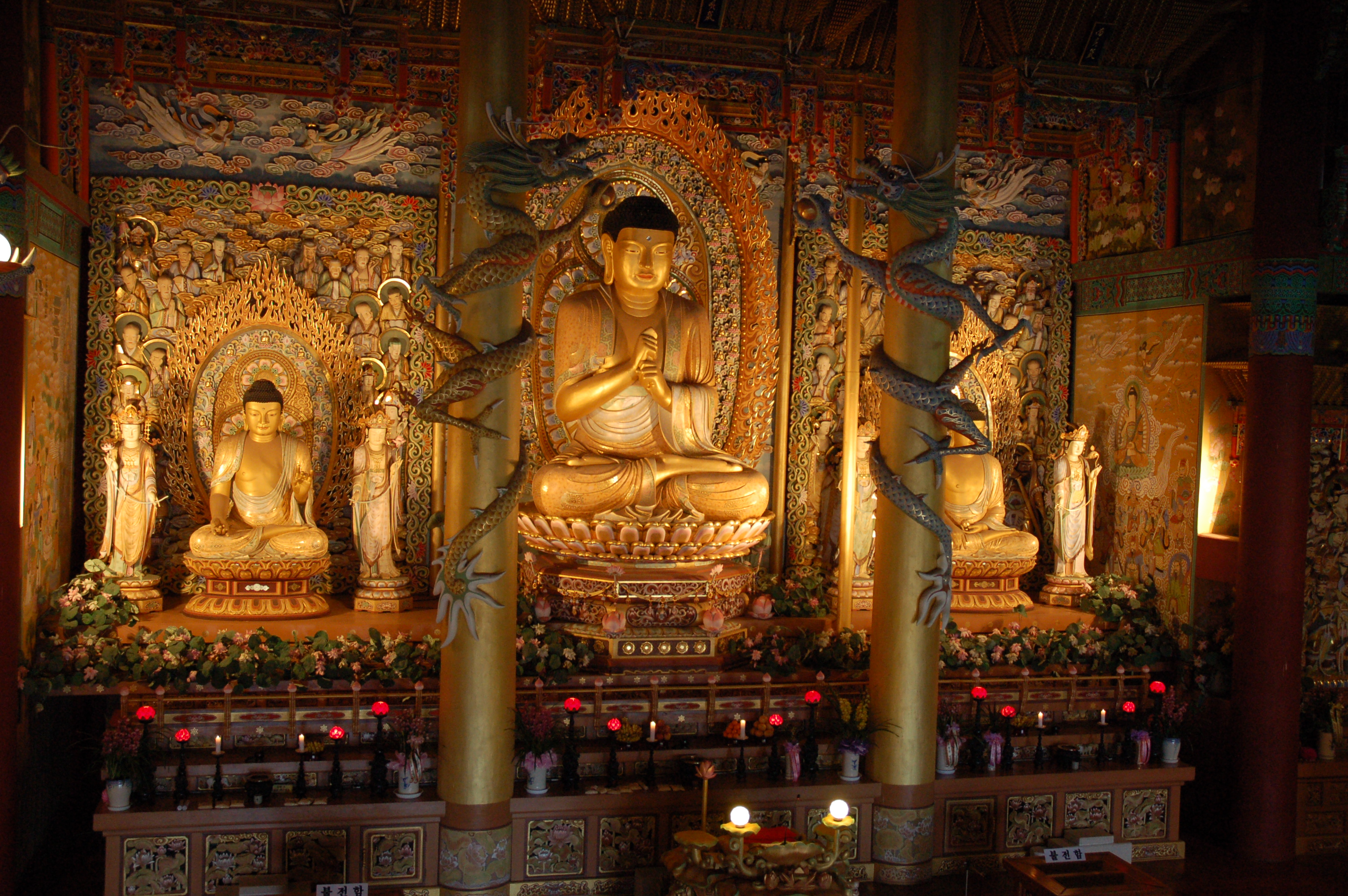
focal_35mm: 38
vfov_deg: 35.4
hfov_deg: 51.3
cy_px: 448
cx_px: 674
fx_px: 1403
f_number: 3.8
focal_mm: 25
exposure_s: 1/60
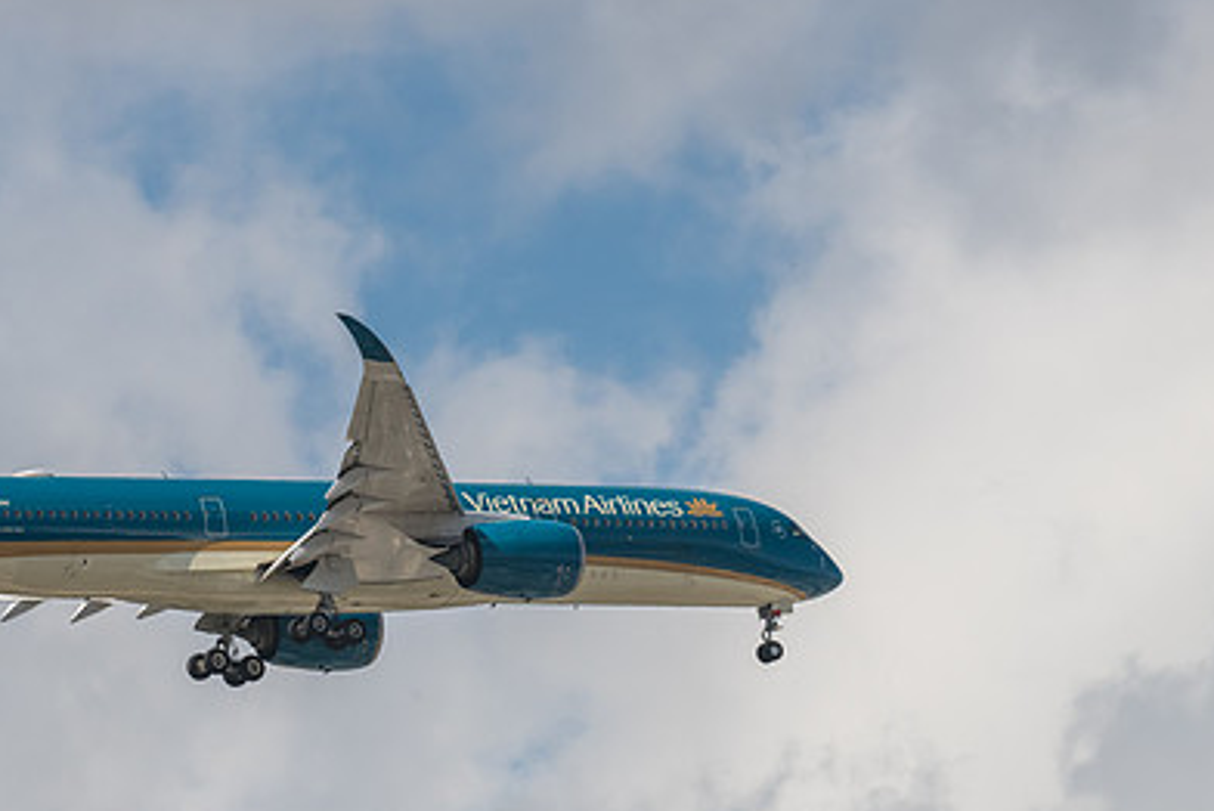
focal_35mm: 485
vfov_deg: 2.8
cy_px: 509
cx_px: 483
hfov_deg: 4.2
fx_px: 16367
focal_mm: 290
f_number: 14
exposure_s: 1/1600
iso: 800
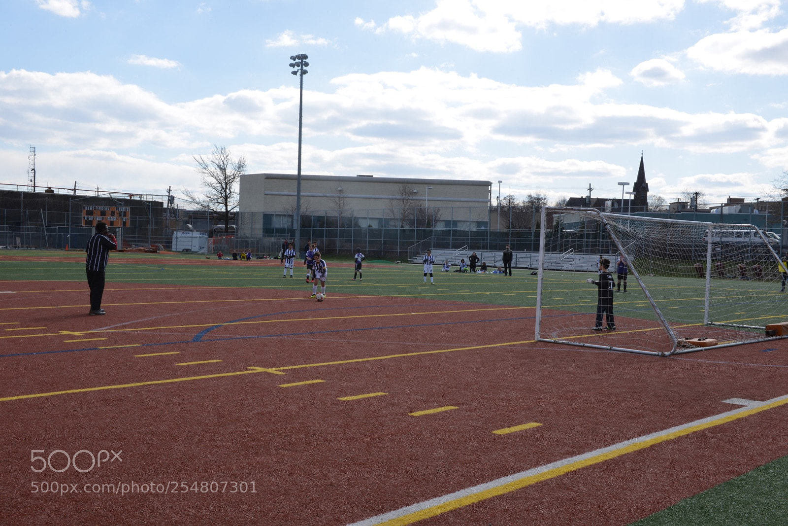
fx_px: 832
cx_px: 394
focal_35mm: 38
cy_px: 263
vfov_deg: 35.1
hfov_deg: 50.7
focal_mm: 38
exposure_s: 1/30
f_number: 22
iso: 100
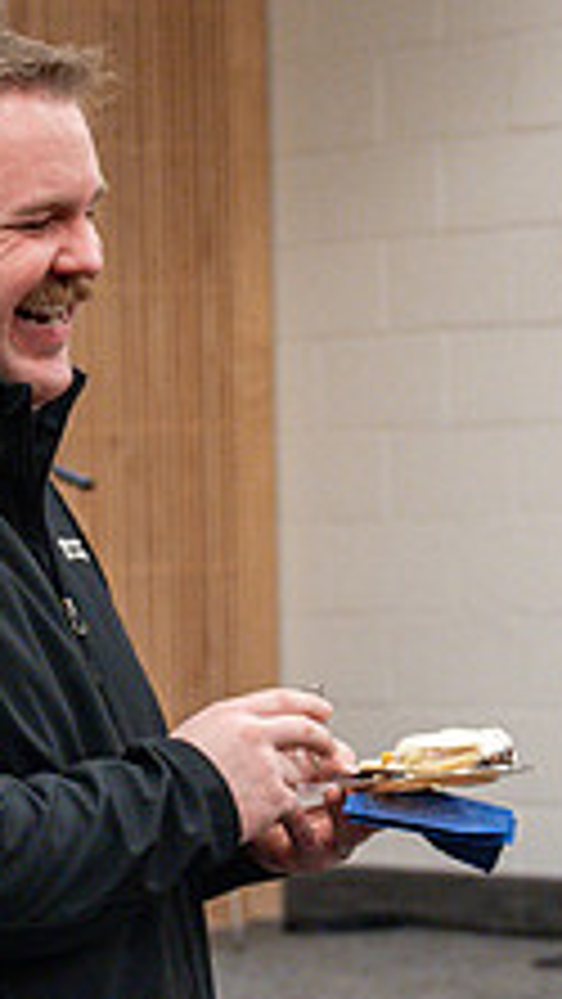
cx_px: 179
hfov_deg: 6.8
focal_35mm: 179
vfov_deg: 12.0
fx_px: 4739
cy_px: 642
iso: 2000
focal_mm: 53
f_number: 4
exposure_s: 1/200
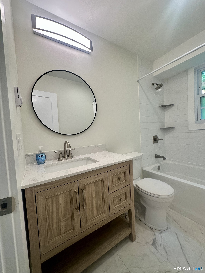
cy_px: 136
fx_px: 111
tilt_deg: -2.9
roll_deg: +3.0
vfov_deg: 102.1
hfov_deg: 85.7
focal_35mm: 14
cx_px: 102
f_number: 2.2
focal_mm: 2.22
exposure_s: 1/120
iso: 100
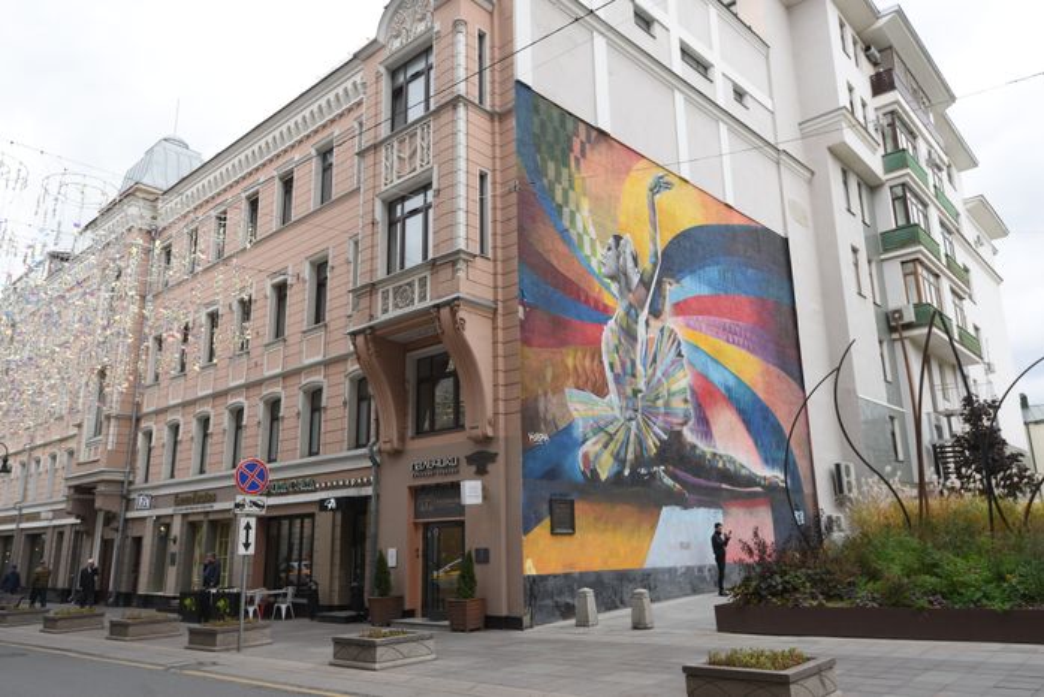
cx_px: 522
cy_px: 348
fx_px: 754
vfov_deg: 49.6
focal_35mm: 26
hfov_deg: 69.4
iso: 180
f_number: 5
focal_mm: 26
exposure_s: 1/250
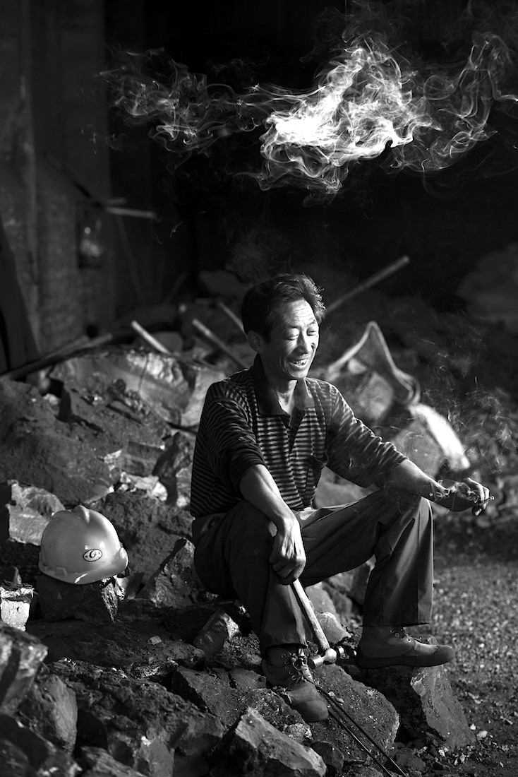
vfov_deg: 18.3
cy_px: 388
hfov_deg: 12.2
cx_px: 259
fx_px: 2416
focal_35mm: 112
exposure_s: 1/60
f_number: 5
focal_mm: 112
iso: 200
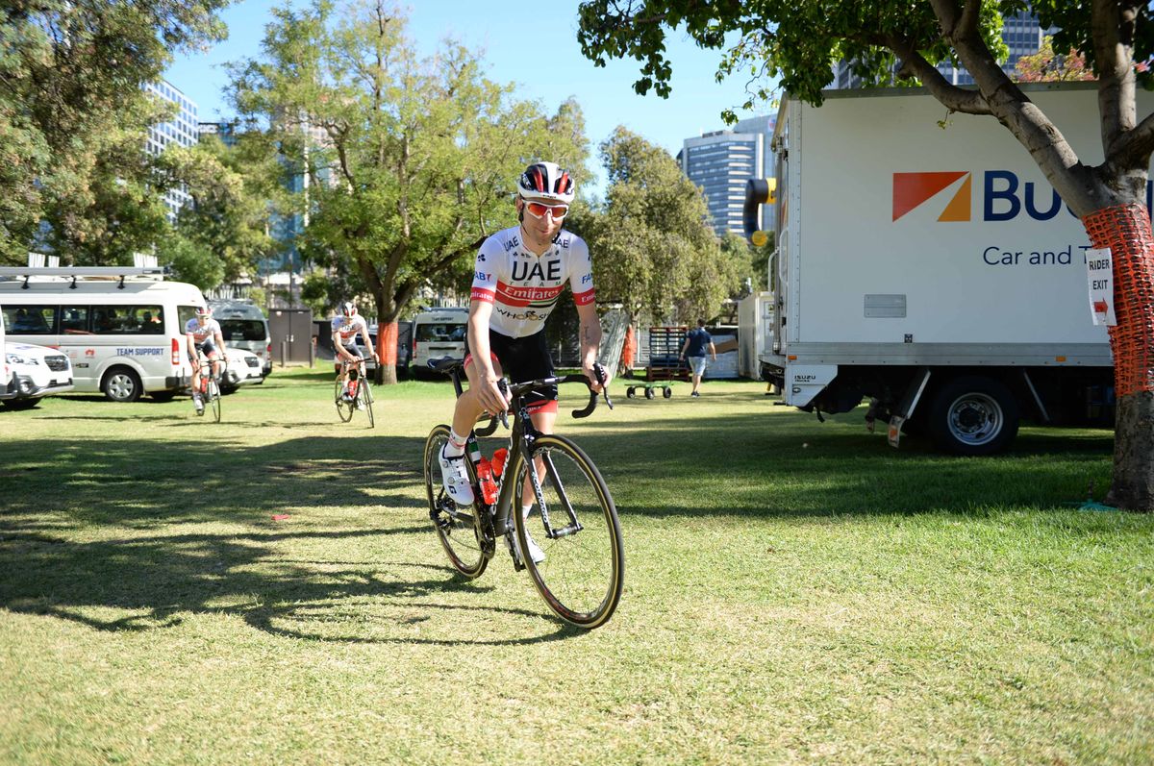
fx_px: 992
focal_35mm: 31
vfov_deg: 42.2
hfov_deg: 60.3
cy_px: 383
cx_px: 577
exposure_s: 1/640
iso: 100
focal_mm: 31
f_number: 2.8
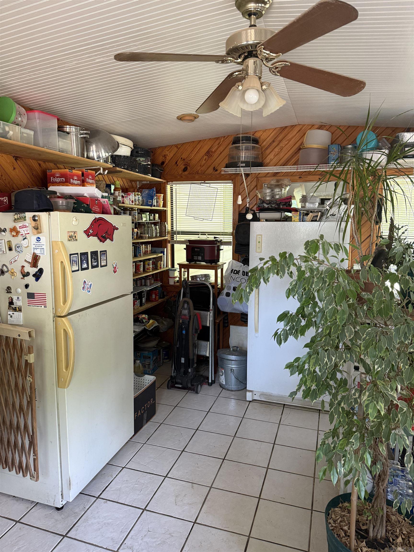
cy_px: 276
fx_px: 383
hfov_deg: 56.8
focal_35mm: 24
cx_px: 207
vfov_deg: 71.6
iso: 320
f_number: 1.78
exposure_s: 1/60
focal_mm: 6.76
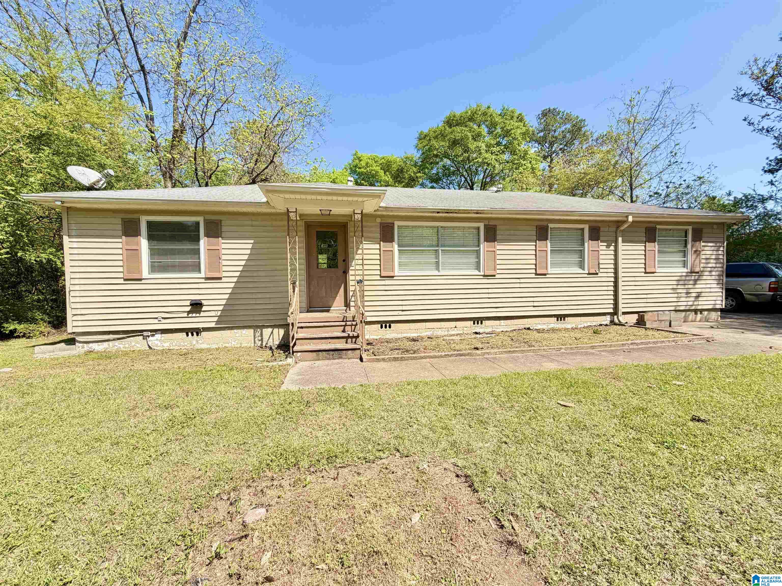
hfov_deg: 102.1
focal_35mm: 14
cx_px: 391
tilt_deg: -2.1
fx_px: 316
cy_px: 293
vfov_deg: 85.7
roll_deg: +1.5
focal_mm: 2.22
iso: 40
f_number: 2.2
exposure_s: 1/602
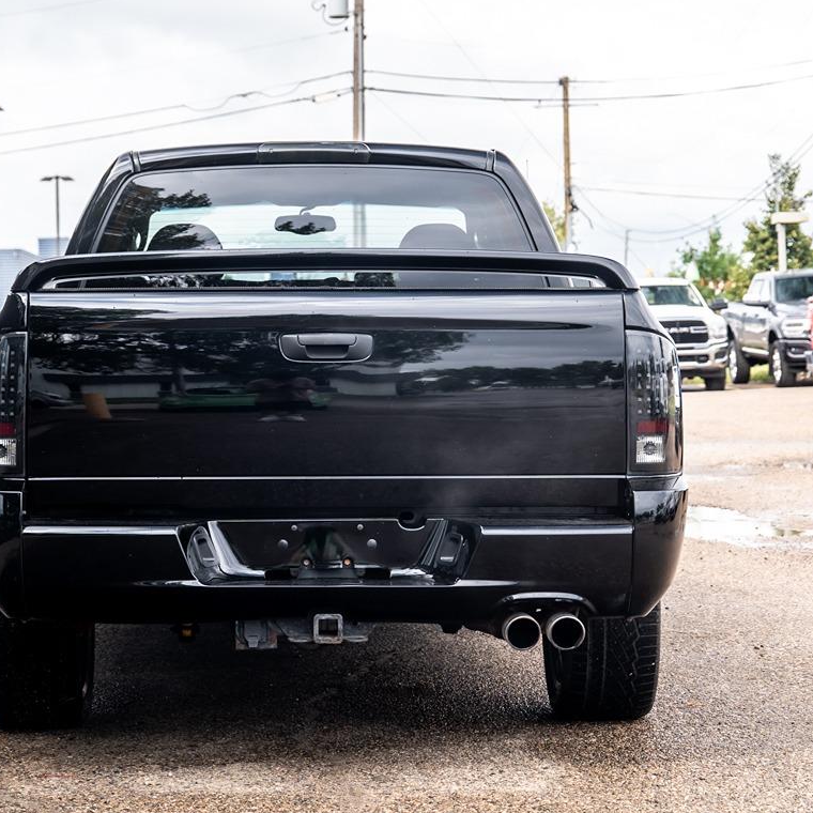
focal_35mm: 96
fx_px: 2551
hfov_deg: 18.1
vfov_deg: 18.1
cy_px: 324
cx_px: 334
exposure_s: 1/160
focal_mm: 56
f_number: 4
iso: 100
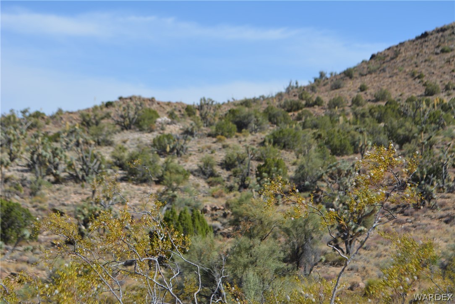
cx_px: 228
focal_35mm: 82
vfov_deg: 16.6
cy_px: 152
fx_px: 1043
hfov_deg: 24.6
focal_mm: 55
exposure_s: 1/250
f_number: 8
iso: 100
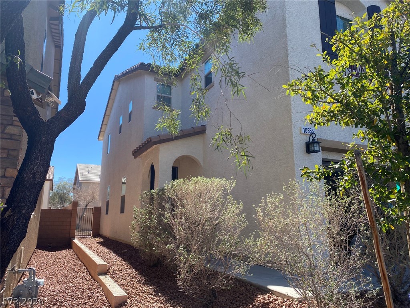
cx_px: 205
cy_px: 154
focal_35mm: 26
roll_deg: -0.5
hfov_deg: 67.3
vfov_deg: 53.1
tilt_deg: +10.9
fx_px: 308
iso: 32
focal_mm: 4.25
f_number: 1.8
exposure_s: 1/1258
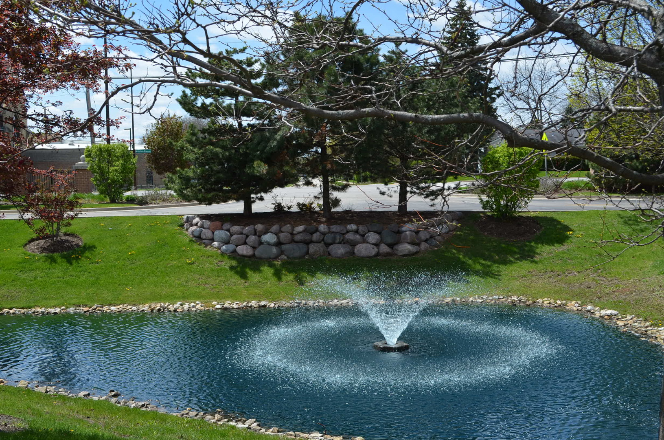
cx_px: 332
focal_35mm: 45
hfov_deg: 43.7
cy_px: 220
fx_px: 828
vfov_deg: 29.7
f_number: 8
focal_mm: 30
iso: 100
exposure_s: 1/250
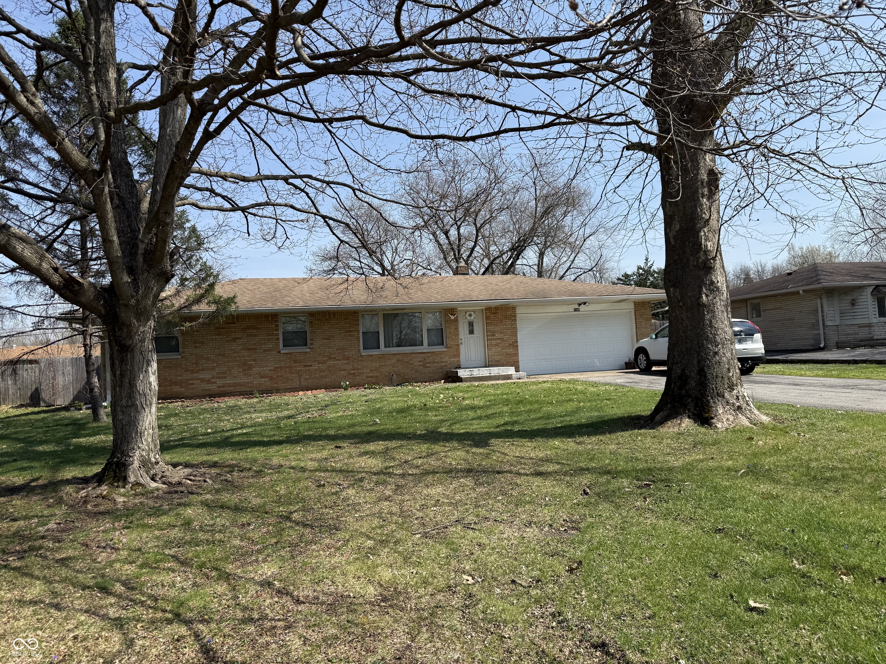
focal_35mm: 24
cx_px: 443
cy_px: 332
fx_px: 614
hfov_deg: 71.6
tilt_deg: +4.6
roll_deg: +3.3
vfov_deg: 56.8
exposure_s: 1/3425
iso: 80
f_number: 1.78
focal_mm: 6.76
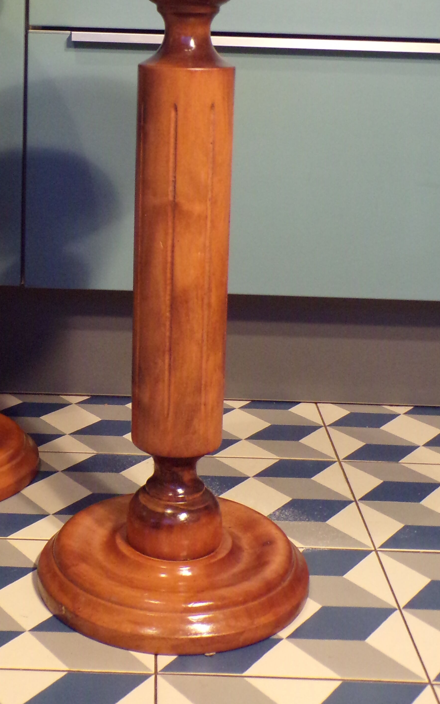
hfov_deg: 23.4
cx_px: 124
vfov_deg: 36.1
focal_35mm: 55
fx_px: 1055
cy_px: 179
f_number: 3.2
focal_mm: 5.8
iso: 429
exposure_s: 1/17
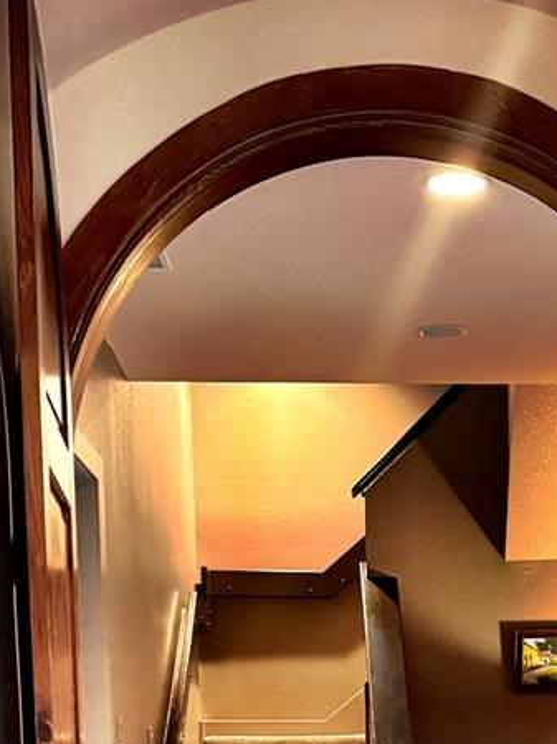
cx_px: 418
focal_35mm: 82
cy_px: 1055
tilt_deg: -9.1
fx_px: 1761
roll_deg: +0.6
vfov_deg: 20.9
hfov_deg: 17.9
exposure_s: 1/60
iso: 640
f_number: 1.78
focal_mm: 6.76
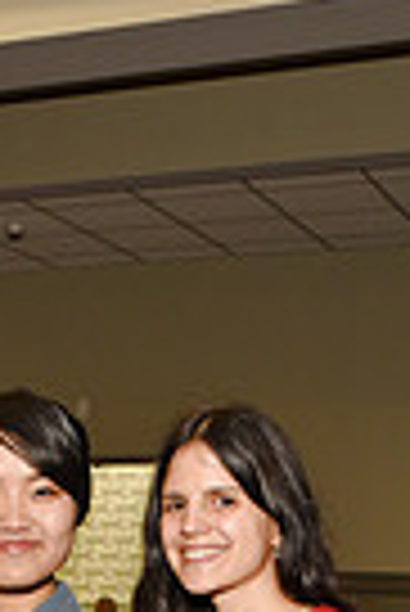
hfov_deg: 14.0
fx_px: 1636
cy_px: 922
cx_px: -14
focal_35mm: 96
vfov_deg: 18.7
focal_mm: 29
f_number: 5
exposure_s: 1/60
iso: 200
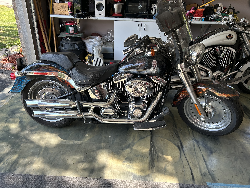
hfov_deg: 67.3
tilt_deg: -27.8
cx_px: 125
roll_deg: -2.2
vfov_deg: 53.1
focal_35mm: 26
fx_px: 188
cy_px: 94
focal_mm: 5.7
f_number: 1.5
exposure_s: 1/289
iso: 40
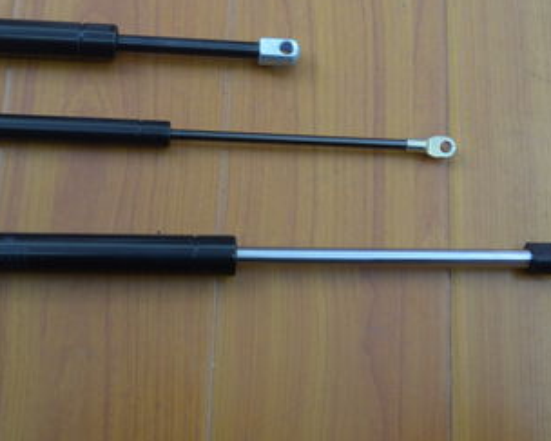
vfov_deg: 26.2
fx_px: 942
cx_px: 174
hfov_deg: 32.3
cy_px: 162
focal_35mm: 58
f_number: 5
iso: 400
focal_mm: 25
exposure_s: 1/6
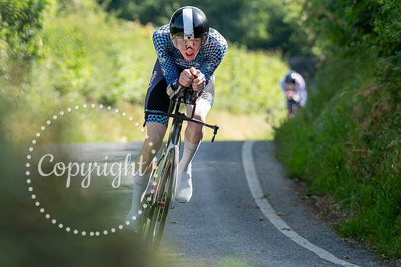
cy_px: 181
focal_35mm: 463
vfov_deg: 3.0
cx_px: 173
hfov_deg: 4.4
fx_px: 5160
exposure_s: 1/1000
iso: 500
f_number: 4
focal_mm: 200
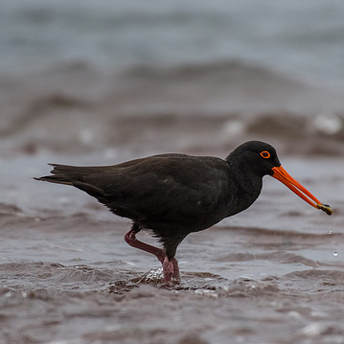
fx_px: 13020
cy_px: 203
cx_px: 231
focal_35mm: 1158
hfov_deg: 1.5
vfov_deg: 1.5
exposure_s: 1/1600
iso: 800
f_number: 5.6
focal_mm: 500
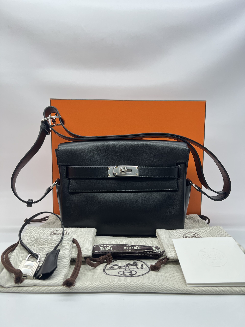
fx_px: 245
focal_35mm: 26
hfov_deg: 53.1
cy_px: 164
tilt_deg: -4.2
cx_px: 122
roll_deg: -0.5
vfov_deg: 67.3
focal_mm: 5.7
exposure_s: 1/100
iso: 50
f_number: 1.5
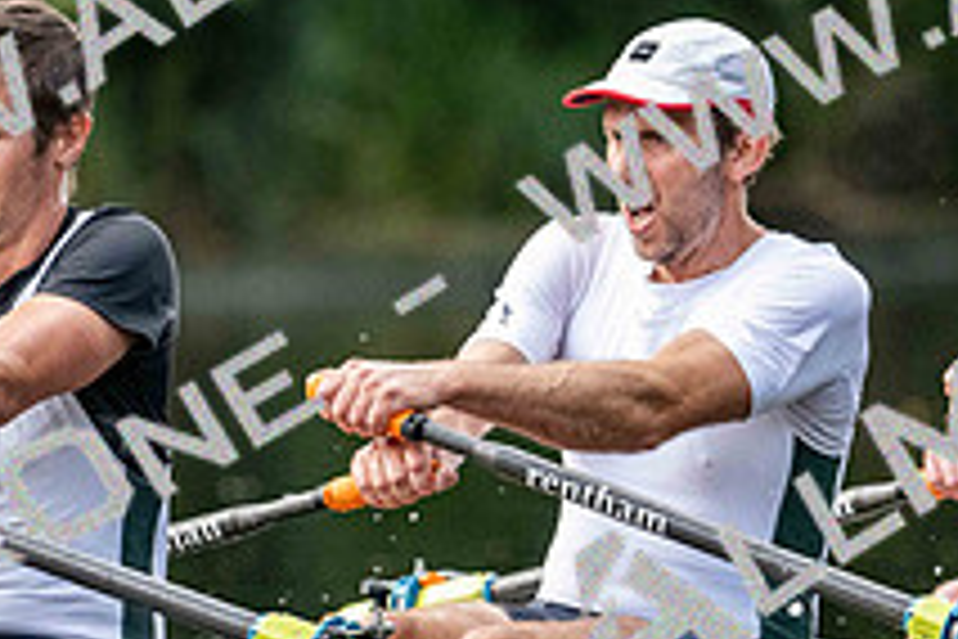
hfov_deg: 1.9
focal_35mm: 1088
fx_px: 28951
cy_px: 320
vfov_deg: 1.3
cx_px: 189
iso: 2200
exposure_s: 1/2500
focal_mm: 400
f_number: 4.5
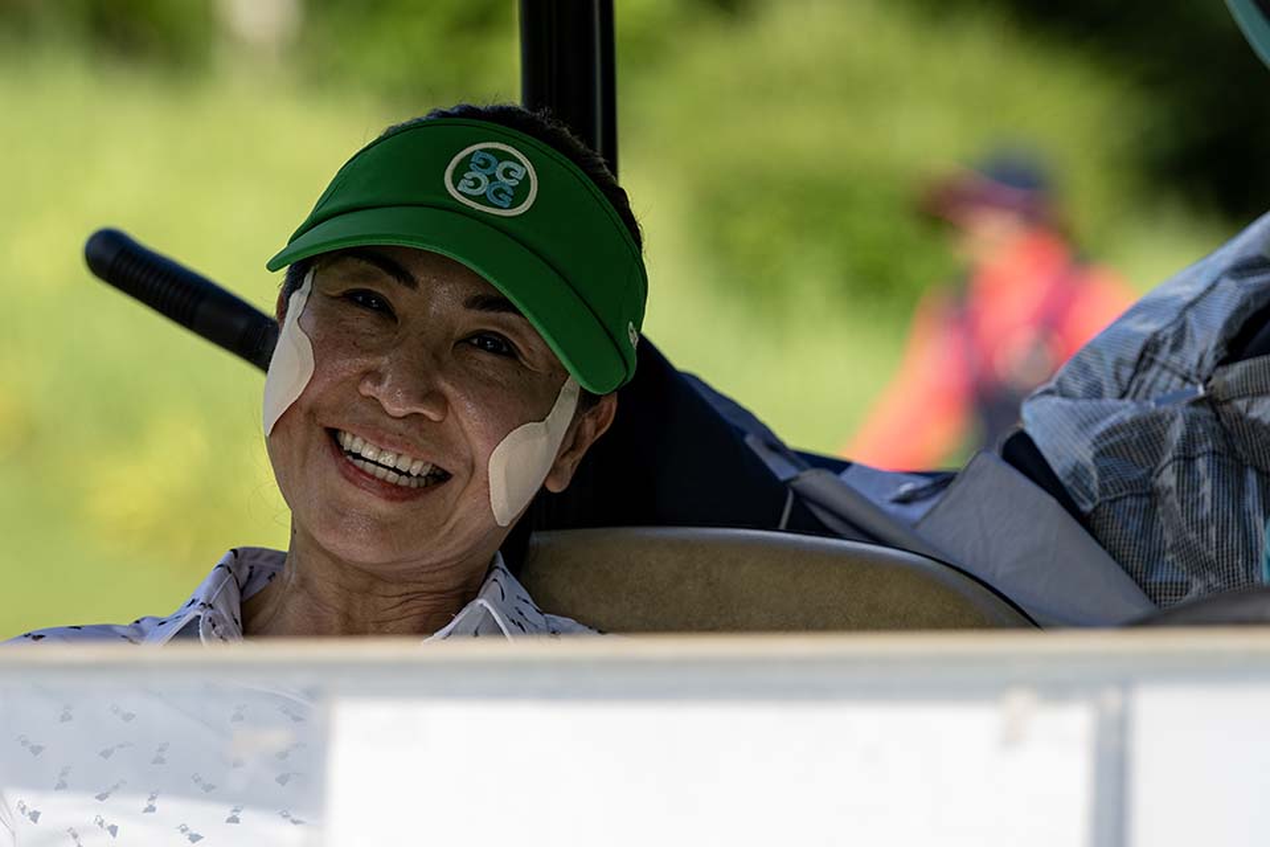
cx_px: 635
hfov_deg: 10.3
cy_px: 424
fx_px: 7055
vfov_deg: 6.9
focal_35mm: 200
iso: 140
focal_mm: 200
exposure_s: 1/400
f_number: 5
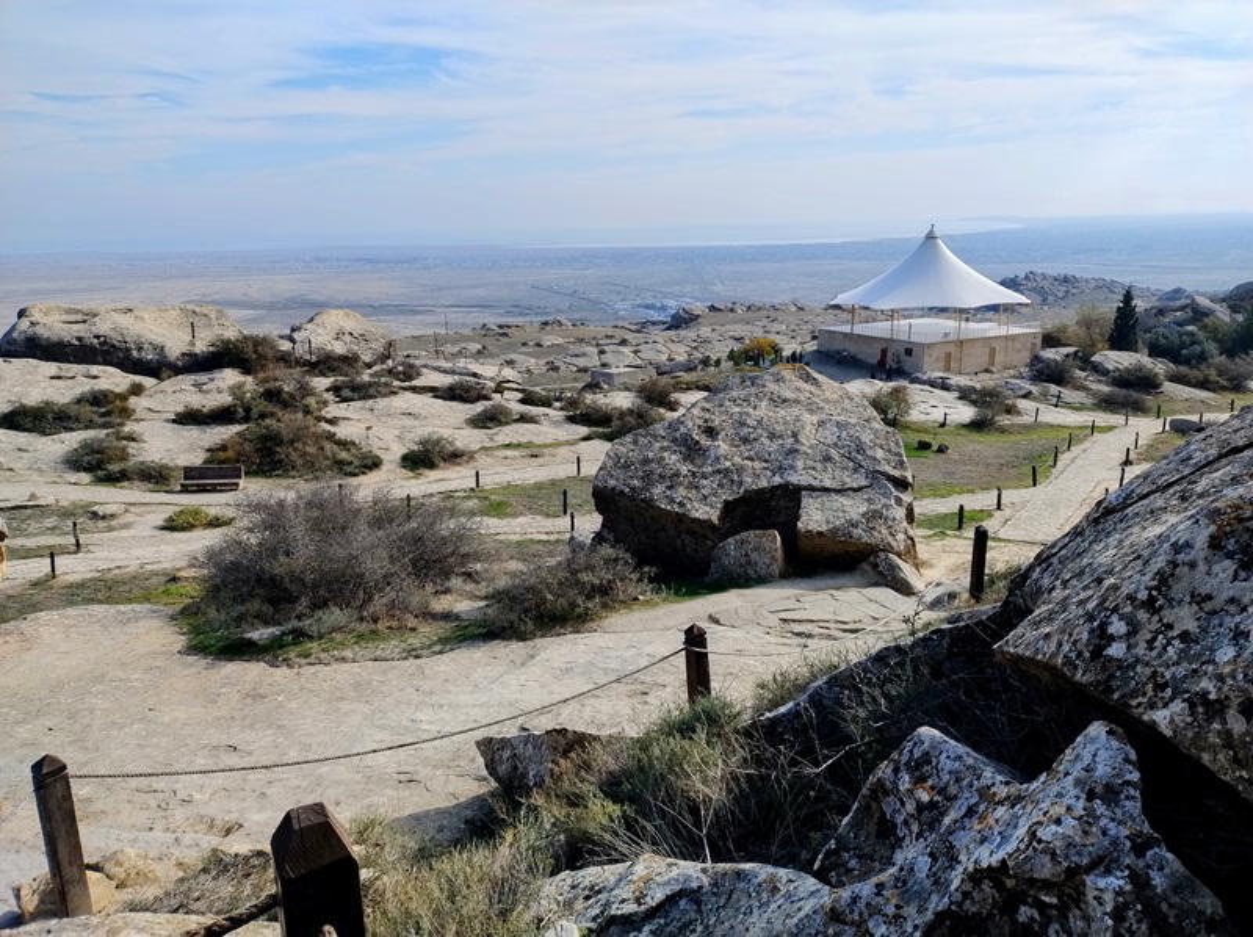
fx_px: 904
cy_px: 468
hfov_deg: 69.5
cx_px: 626
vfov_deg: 54.8
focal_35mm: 25
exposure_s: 1/720
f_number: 1.7
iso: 100
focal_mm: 4.71
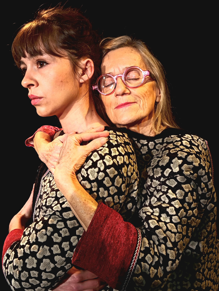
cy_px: 146
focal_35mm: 34
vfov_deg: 53.9
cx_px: 110
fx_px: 286
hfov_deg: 41.9
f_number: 1.8
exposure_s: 1/50
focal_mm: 4.22
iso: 743
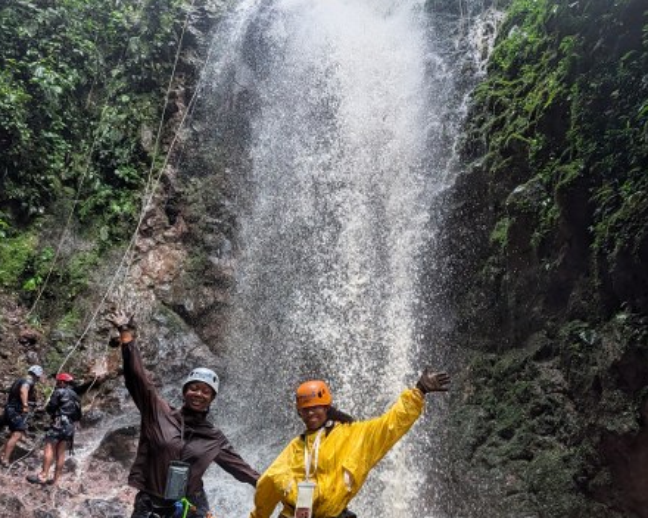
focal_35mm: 32
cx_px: 327
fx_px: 614
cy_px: 359
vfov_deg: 44.9
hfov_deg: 55.7
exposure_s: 1/636
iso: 556
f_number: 1.68
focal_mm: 6.9
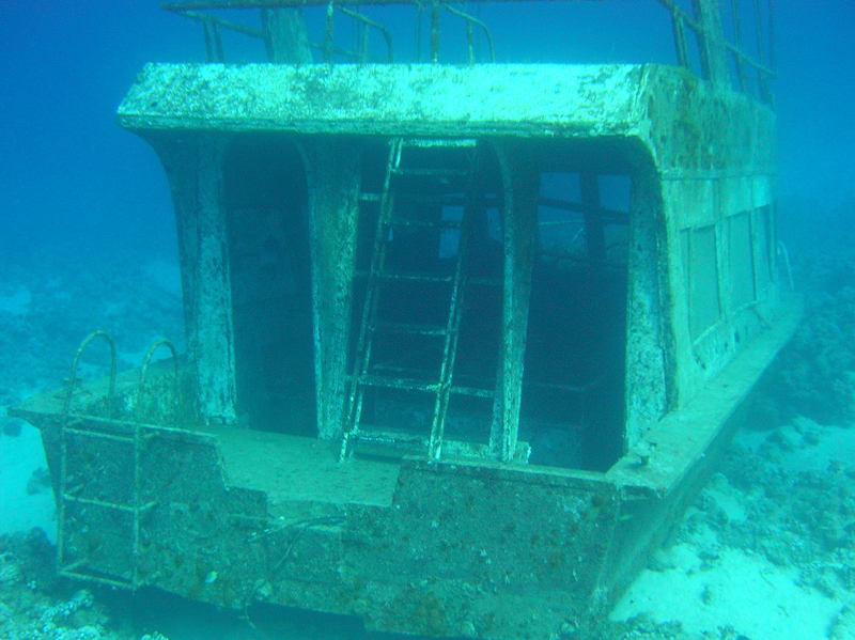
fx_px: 839
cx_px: 428
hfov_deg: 54.0
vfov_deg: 41.8
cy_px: 320
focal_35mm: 34
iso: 50
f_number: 4.9
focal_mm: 5.7
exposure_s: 1/40.2
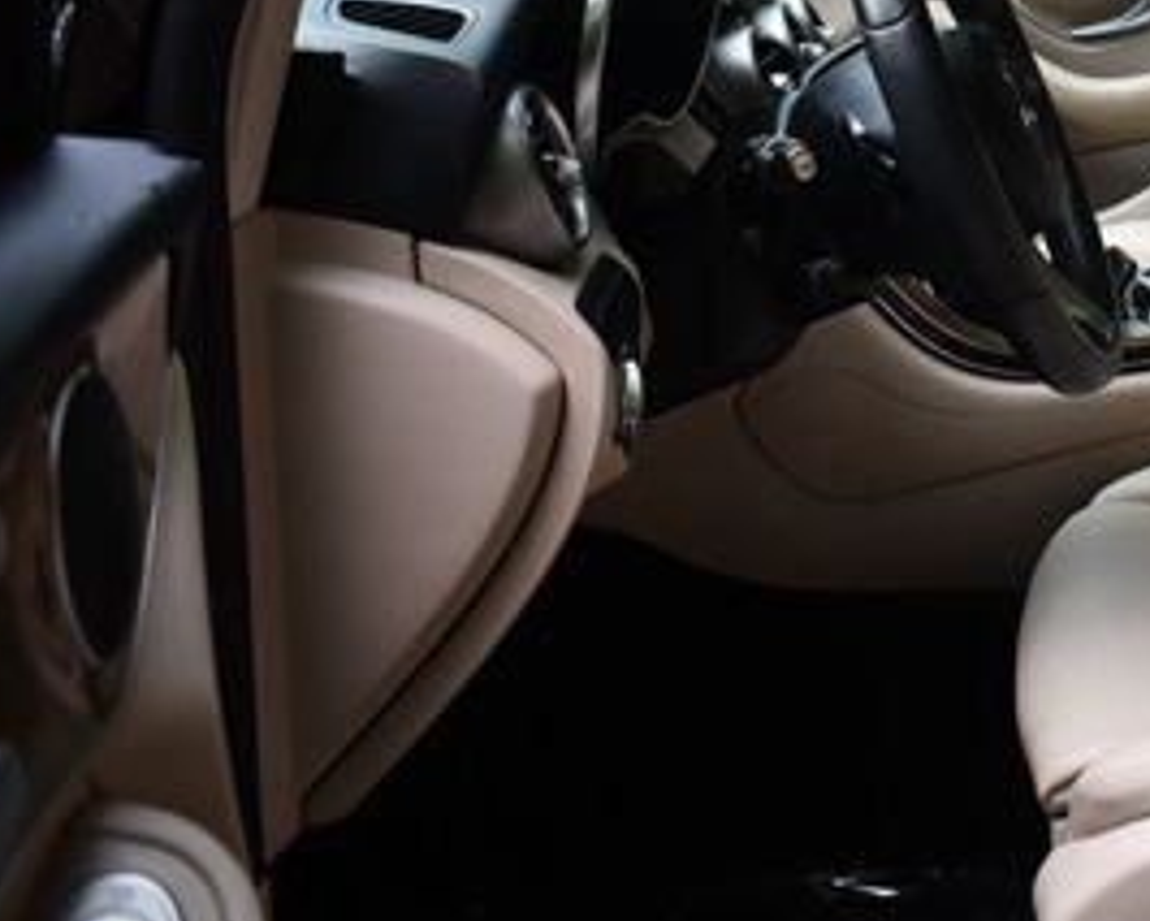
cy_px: 112
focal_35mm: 61
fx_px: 2077
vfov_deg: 24.4
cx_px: 1176
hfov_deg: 28.8
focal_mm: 18
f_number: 3.5
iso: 450
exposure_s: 1/250
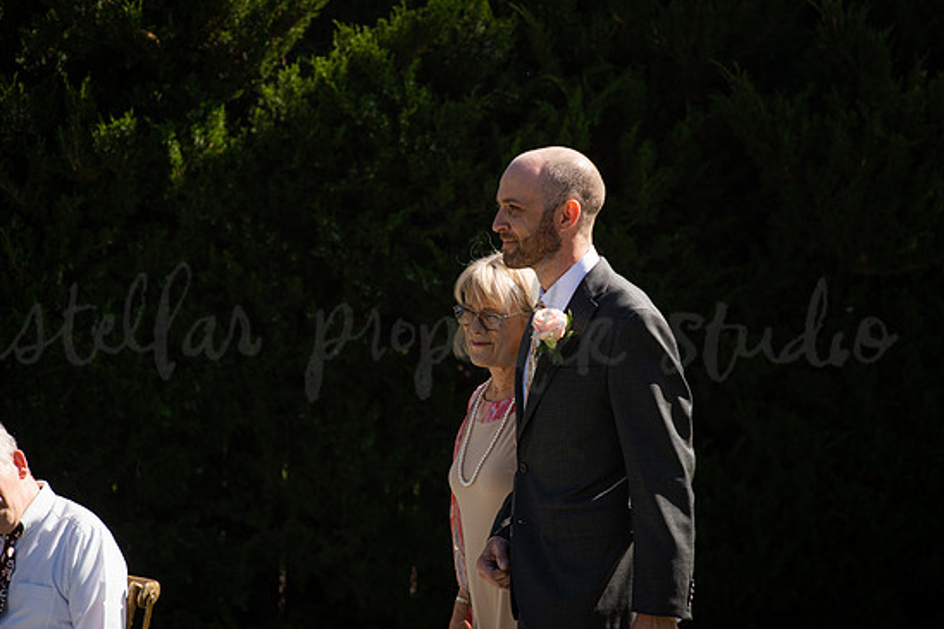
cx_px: 463
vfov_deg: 15.2
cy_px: 326
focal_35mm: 90
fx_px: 2359
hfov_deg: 22.6
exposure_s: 1/2000
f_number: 4
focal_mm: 85
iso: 200
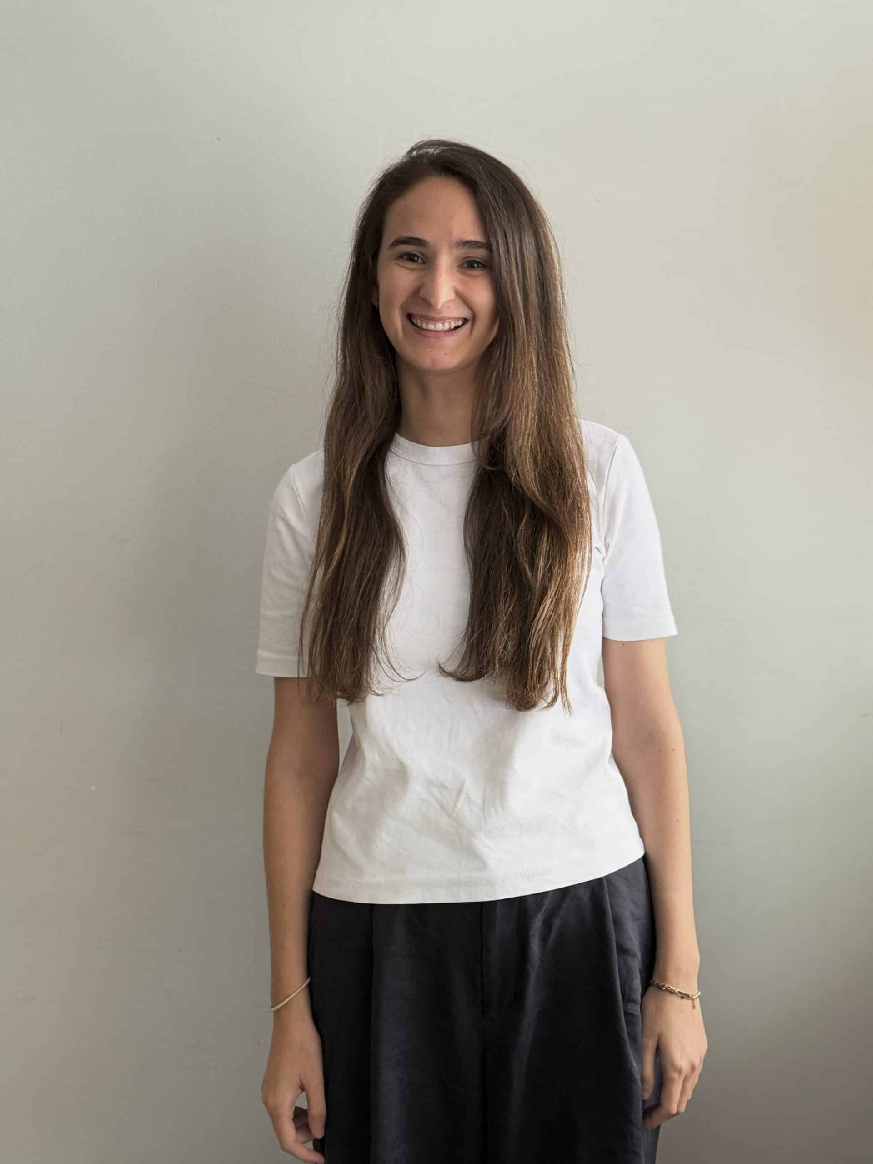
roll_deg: +0.1
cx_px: 436
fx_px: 1614
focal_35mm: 48
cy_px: 582
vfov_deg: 39.7
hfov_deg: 30.3
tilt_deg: -6.3
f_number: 1.78
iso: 200
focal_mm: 6.76
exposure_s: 1/50
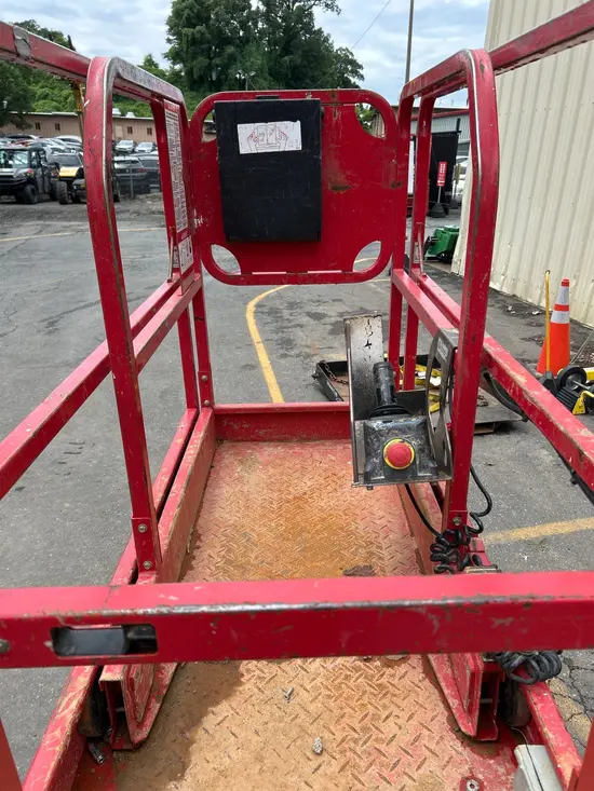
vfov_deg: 67.3
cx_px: 297
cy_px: 396
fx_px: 595
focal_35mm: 26
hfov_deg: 53.1
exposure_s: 1/2008
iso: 50
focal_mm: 5.7
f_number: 1.5
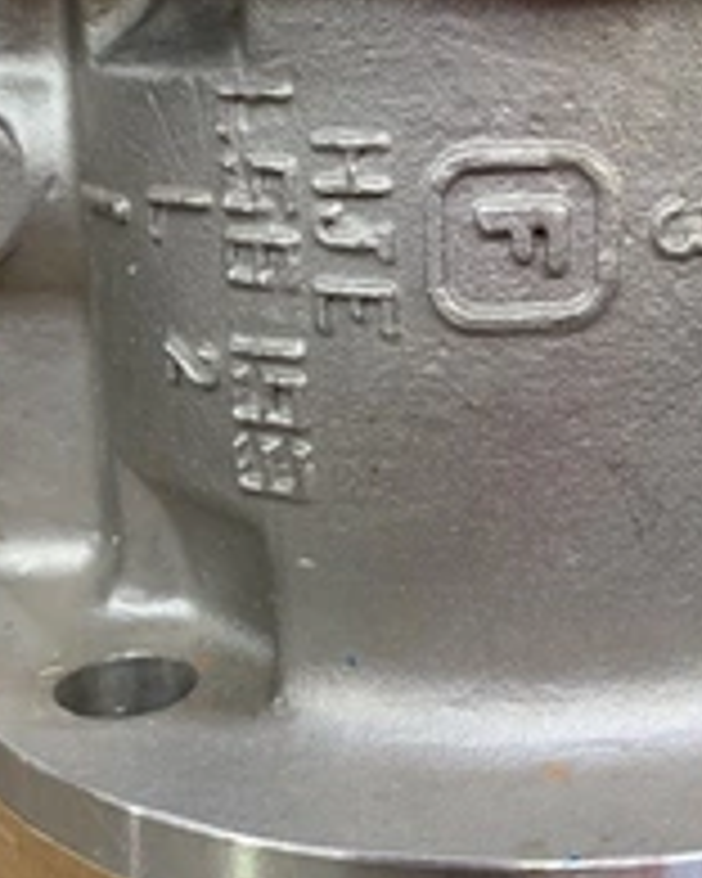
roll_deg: +0.1
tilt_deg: -9.3
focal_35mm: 52
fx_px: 1350
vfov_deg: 35.6
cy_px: 284
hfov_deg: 28.8
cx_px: 500
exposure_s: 1/60
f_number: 1.8
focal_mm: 4.25
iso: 160
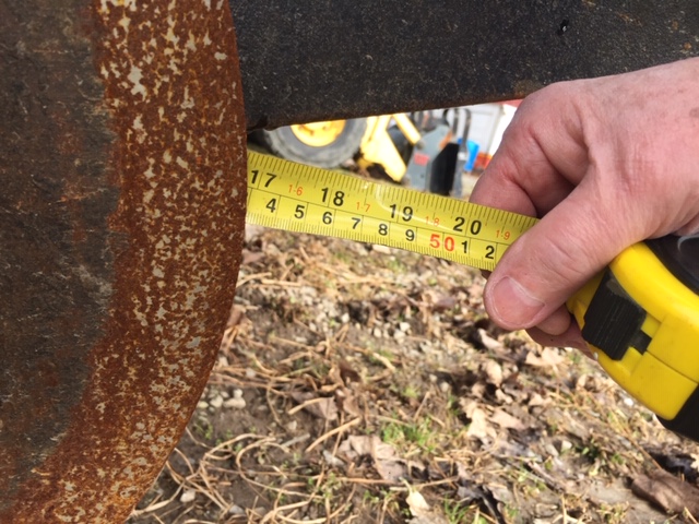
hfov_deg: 61.7
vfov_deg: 48.2
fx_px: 586
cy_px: 262
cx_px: 350
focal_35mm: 29
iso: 32
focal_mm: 4.15
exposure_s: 1/314
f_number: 2.2
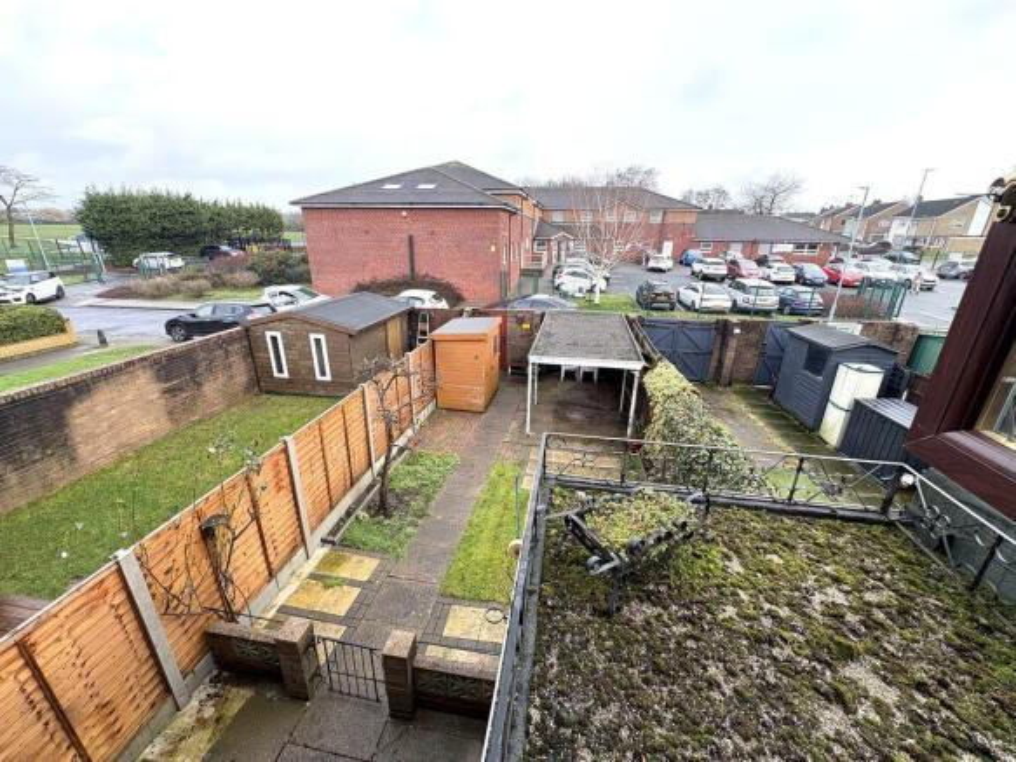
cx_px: 508
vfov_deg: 85.7
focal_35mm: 14
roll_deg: -0.2
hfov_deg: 102.1
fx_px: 411
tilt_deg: -19.8
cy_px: 381
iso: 50
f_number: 2.2
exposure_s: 1/162
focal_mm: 2.22
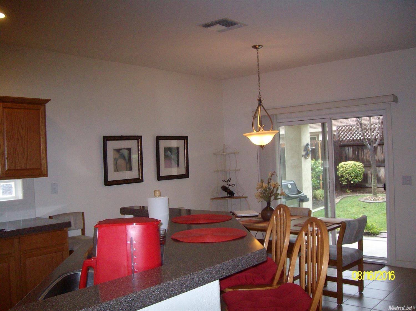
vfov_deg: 40.7
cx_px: 208
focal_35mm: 35
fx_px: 420
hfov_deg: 52.6
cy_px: 156
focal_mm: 5.8
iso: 241
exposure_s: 1/40
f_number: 2.8
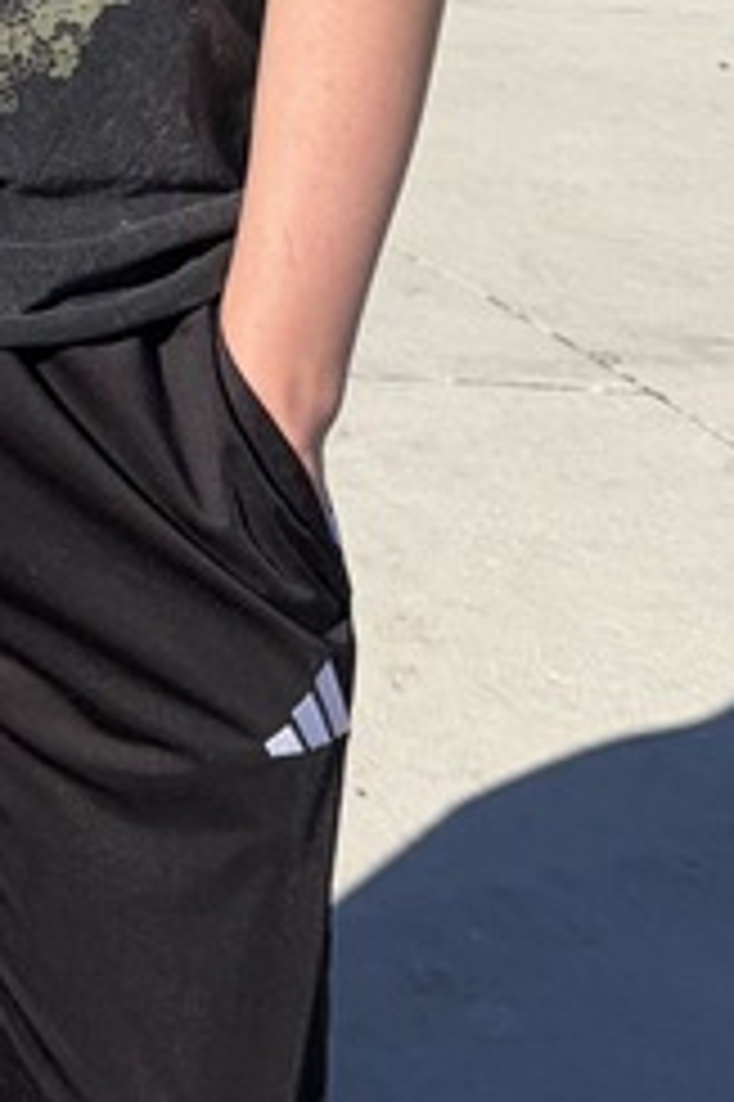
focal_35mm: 113
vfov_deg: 17.6
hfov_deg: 11.4
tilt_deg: -11.1
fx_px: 3461
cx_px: -473
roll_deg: -4.2
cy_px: -31
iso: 50
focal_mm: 5.96
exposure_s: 1/3831
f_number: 1.6
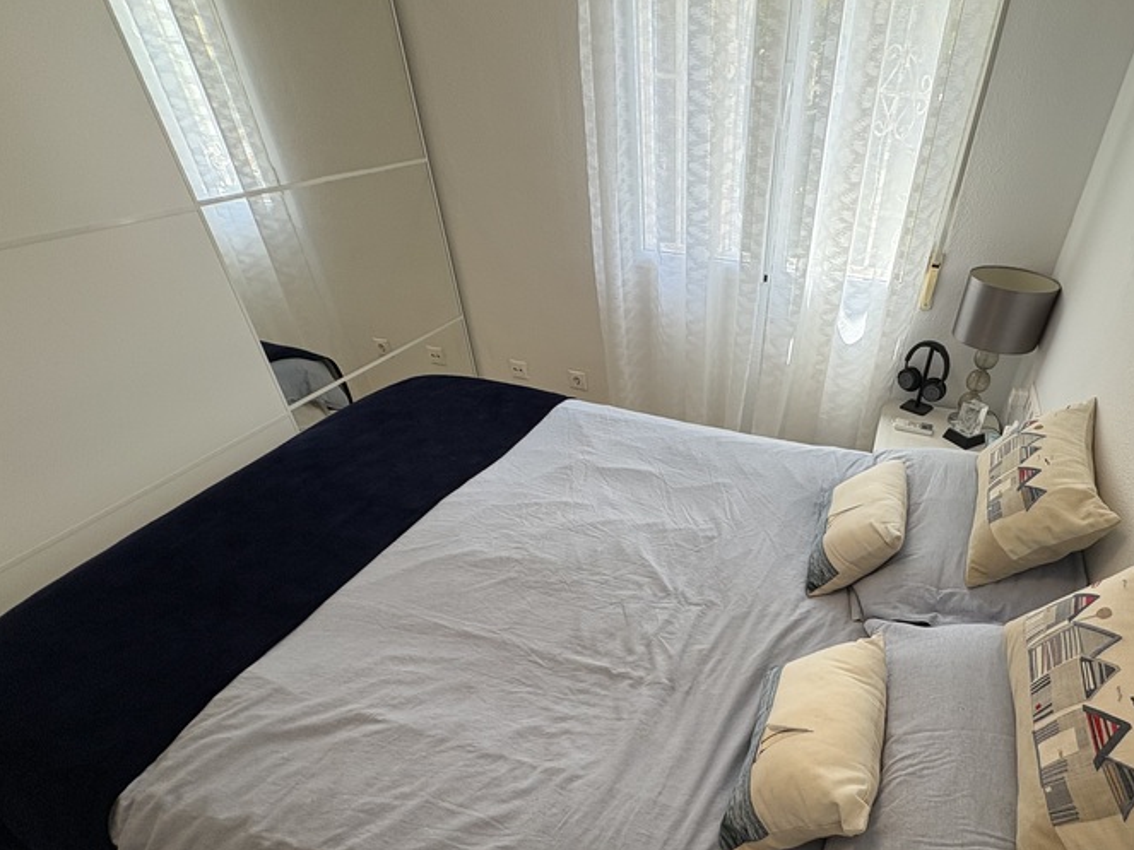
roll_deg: -2.3
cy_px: 560
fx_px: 622
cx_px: 722
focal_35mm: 19
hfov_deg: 82.8
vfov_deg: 67.0
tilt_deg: -39.7
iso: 64
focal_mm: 2.22
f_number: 2.2
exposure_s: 1/100
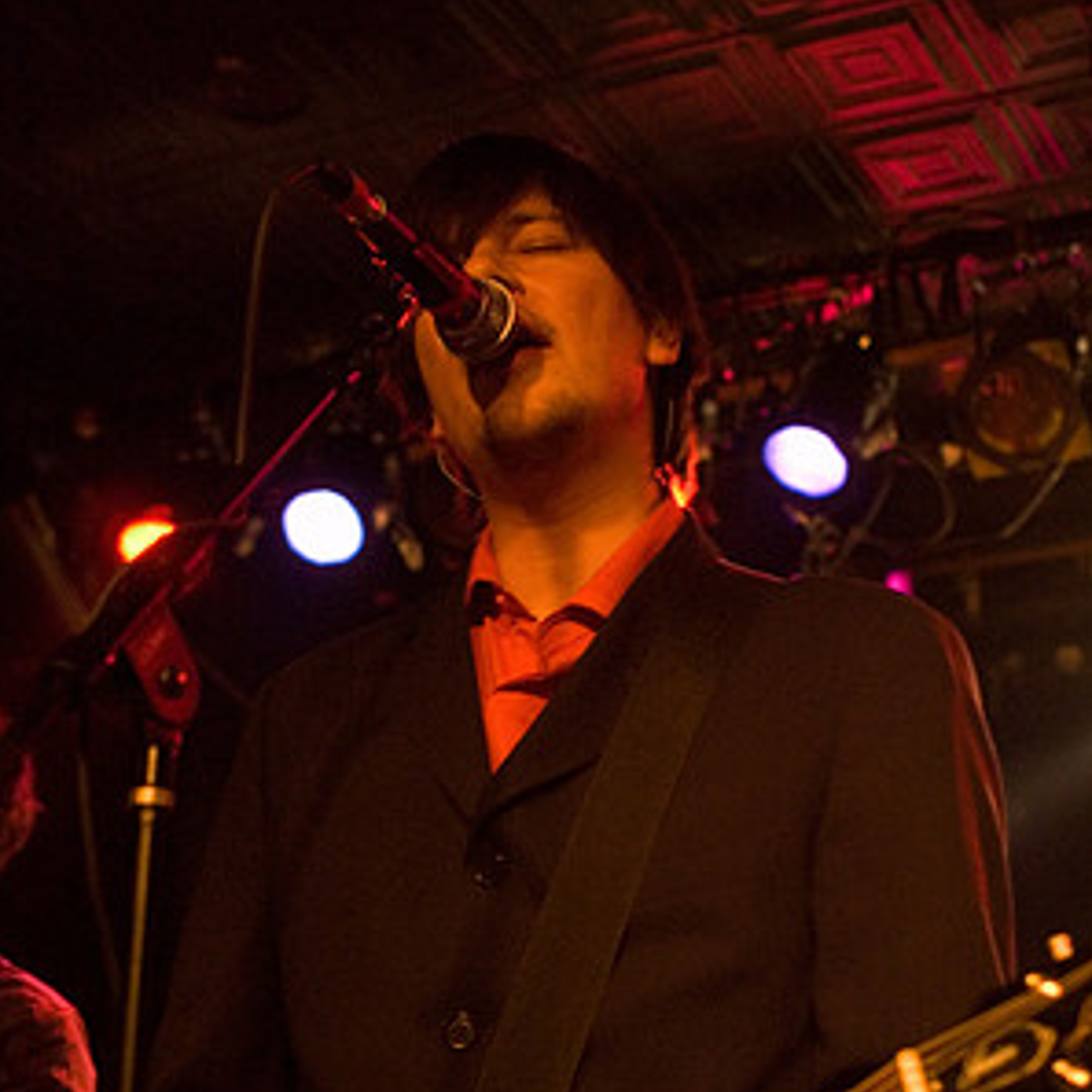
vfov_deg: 25.2
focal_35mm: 68
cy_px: 816
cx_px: 546
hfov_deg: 25.5
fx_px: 2414
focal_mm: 35
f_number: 2.8
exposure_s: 1/20
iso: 1600
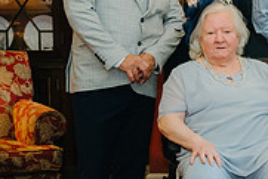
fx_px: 909
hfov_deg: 16.0
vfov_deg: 11.3
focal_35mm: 122
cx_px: 339
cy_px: 79
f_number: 2.8
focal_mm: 35
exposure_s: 1/160
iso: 2500
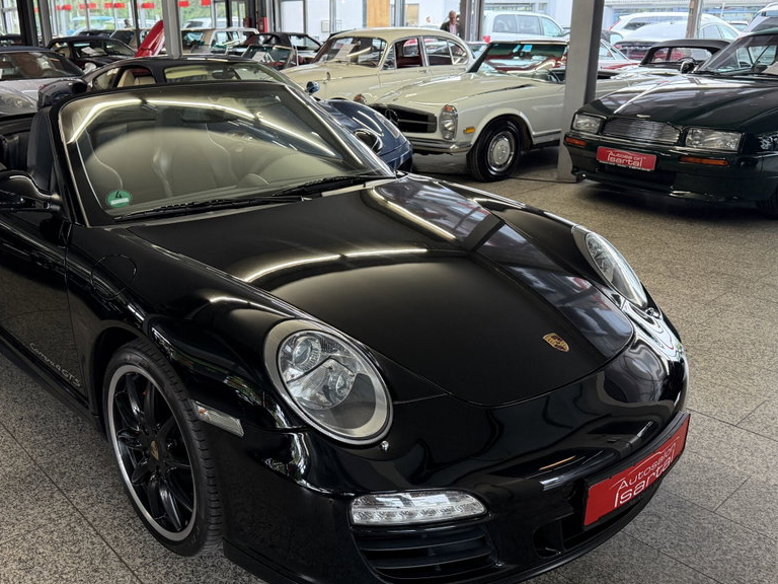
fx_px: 719
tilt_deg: -18.7
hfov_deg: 56.6
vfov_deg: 44.1
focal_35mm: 32
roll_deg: +1.3
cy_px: 271
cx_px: 328
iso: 250
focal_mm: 6.76
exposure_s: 1/50
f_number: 1.78
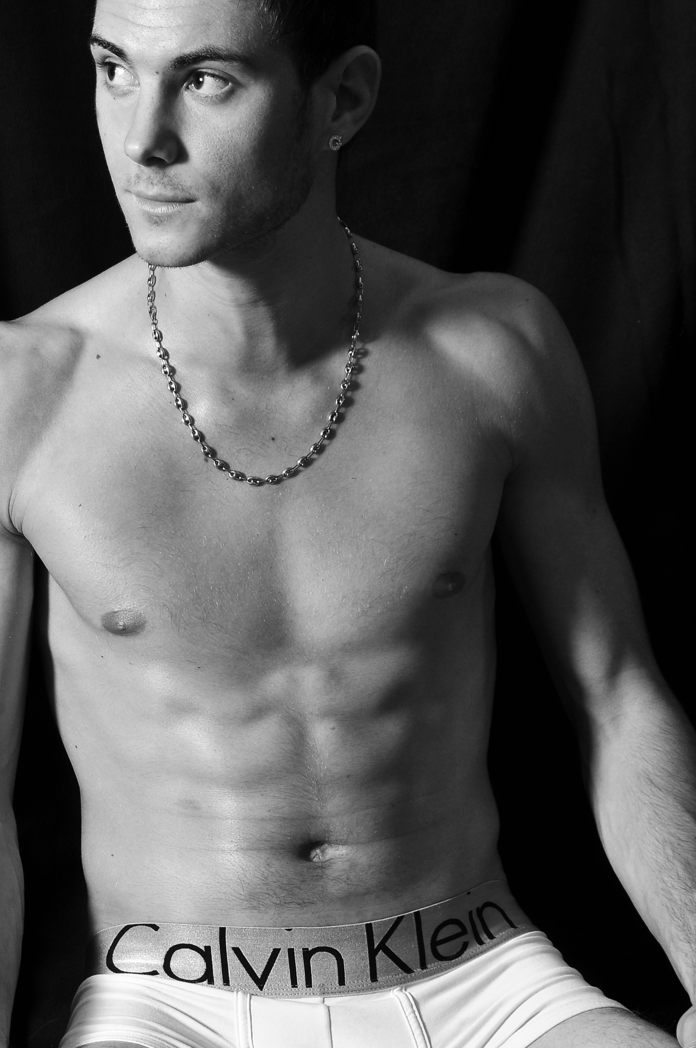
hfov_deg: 11.8
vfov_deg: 17.7
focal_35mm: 116
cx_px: 265
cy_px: 502
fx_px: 3373
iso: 250
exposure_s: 1/125
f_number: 9
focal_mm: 48
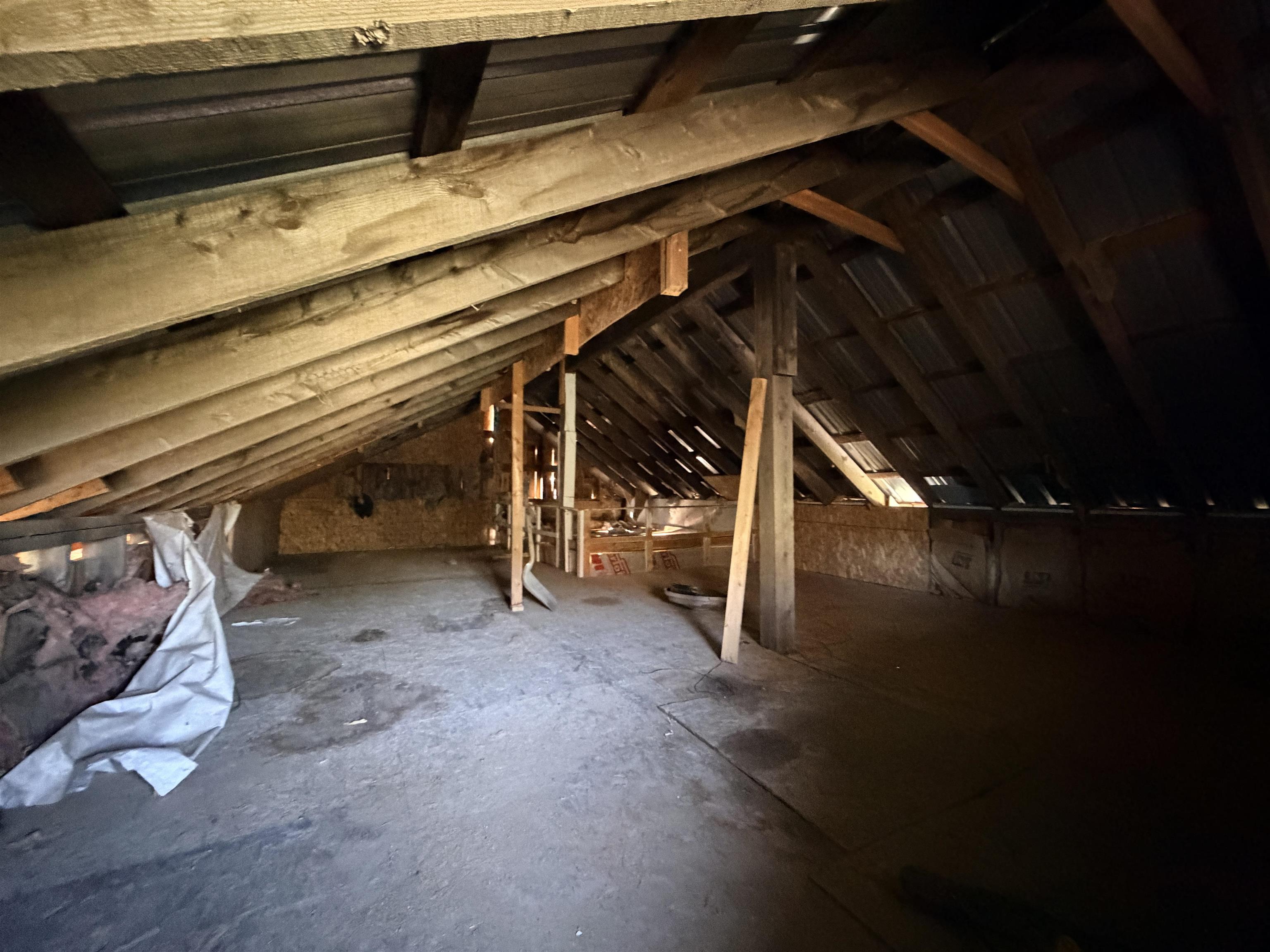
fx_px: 514
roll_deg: +0.5
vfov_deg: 85.7
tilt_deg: +1.9
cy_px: 476
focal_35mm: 14
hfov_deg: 102.1
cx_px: 635
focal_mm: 2.22
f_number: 2.2
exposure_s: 1/35
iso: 1600
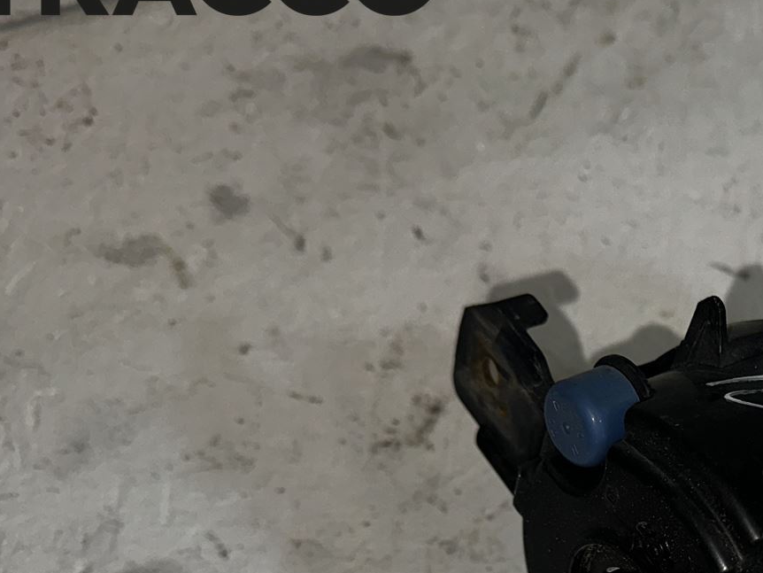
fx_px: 1257
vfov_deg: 24.3
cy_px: 600
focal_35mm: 57
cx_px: 804
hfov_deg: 30.7
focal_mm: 6.86
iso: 50
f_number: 1.78
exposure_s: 1/480
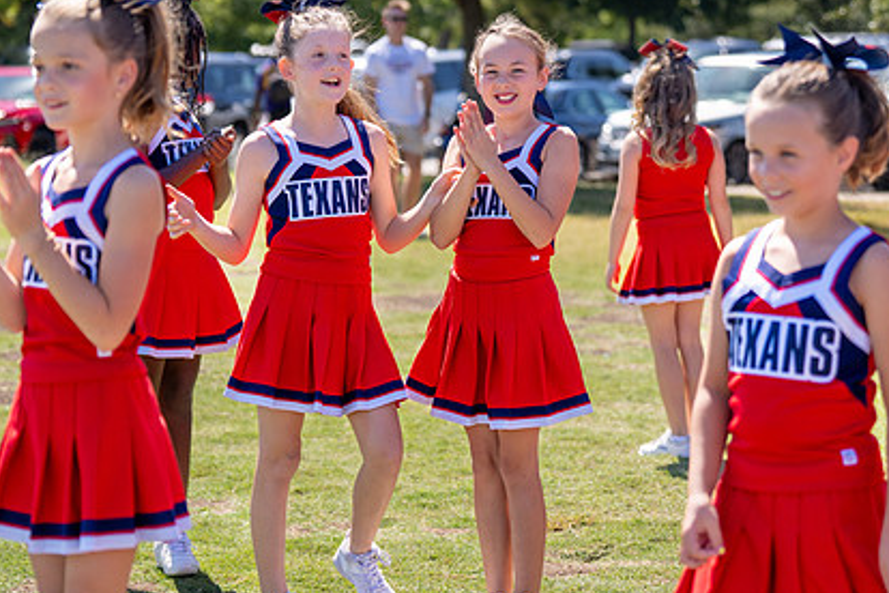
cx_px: 450
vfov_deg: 12.0
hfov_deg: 17.9
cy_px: 253
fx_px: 2815
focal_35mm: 114
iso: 100
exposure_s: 1/1250
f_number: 2.8
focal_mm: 70
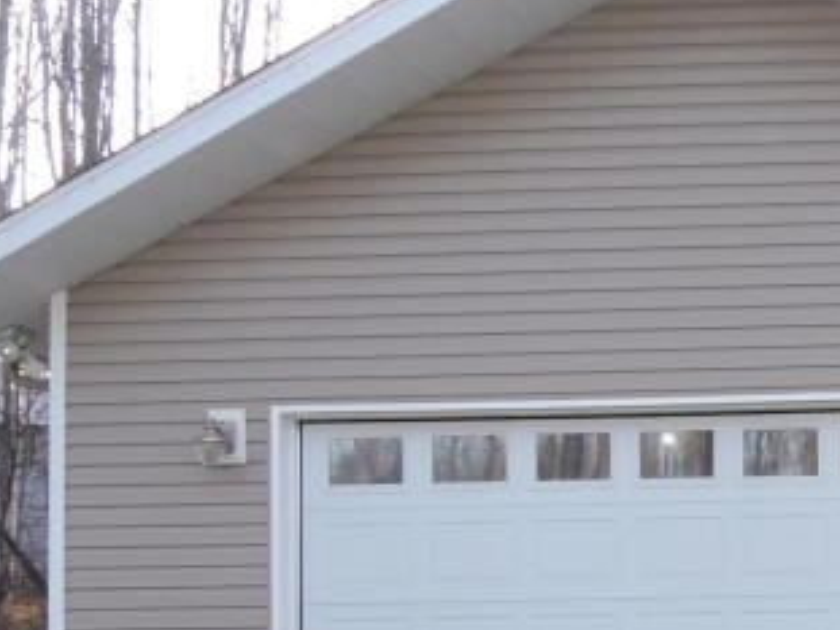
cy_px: 671
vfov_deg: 18.1
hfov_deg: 21.1
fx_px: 1916
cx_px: 1240
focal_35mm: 79
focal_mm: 4.3
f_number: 3.3
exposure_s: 1/400
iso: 280
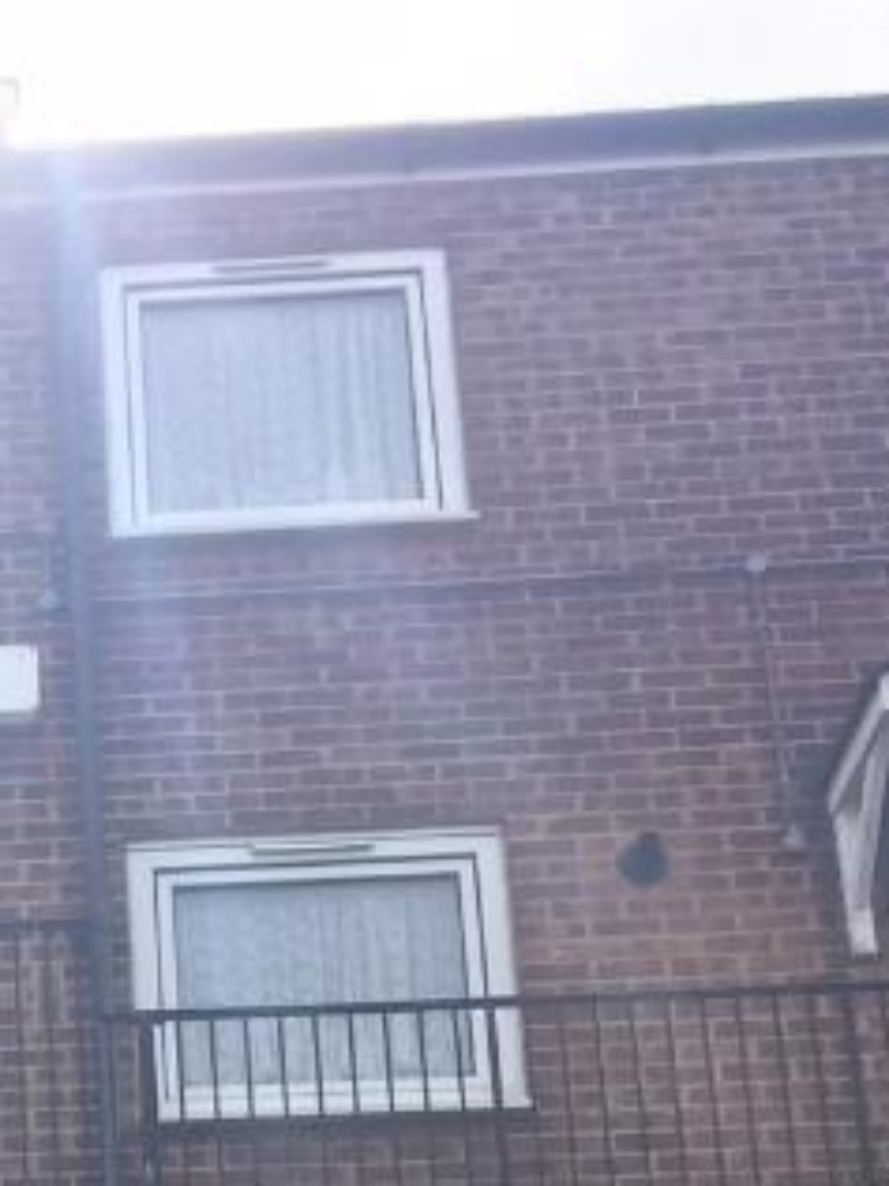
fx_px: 3219
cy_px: 1681
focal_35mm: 94
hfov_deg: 14.5
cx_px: -495
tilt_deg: +20.2
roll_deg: -0.2
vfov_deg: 18.8
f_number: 2.2
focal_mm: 4.15
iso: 32
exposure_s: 1/1364
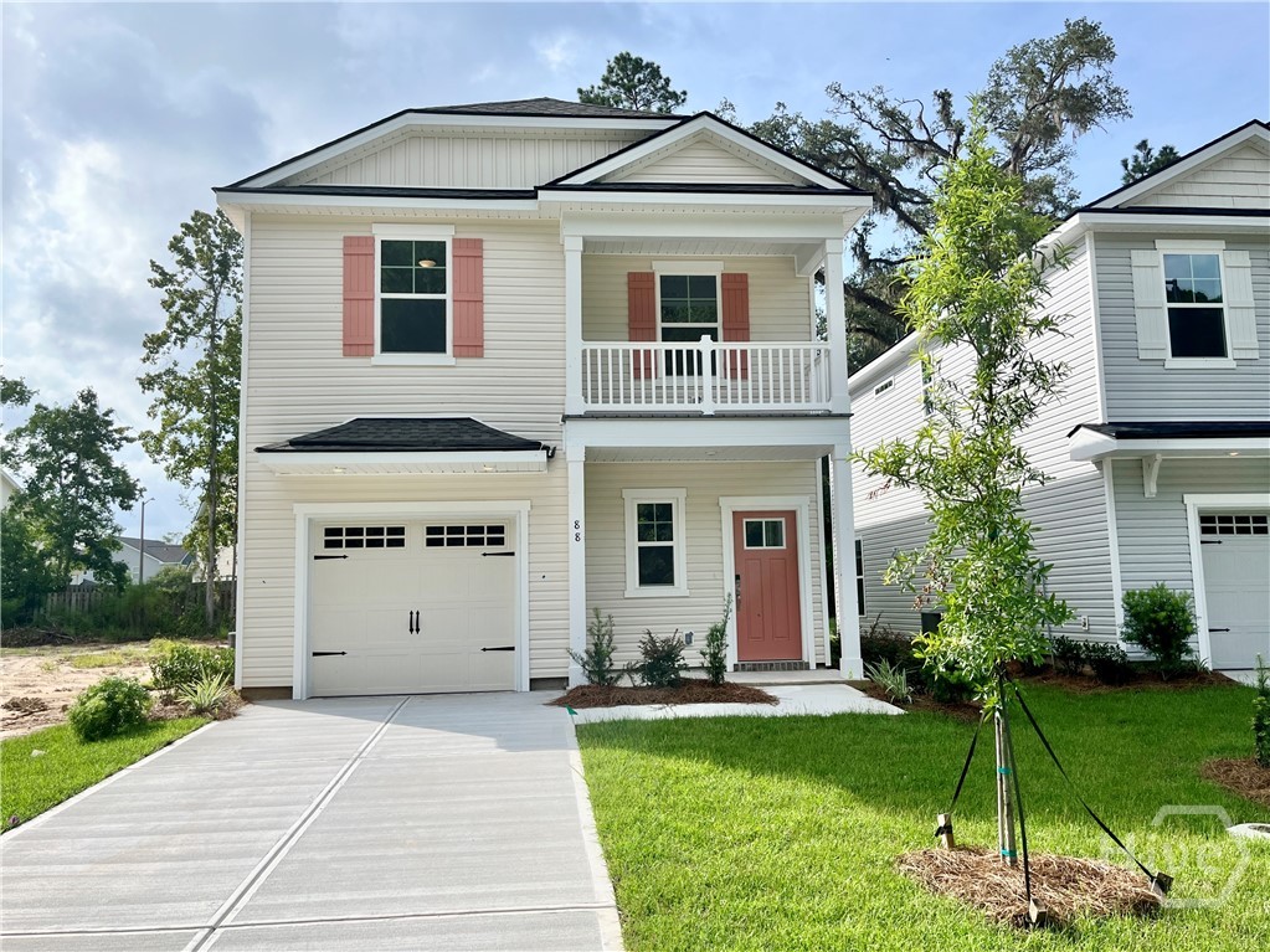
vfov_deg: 53.1
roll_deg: -1.4
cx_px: 635
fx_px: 954
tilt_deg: +6.8
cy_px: 476
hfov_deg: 67.3
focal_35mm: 26
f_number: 1.6
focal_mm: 5.1
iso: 50
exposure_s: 1/3745
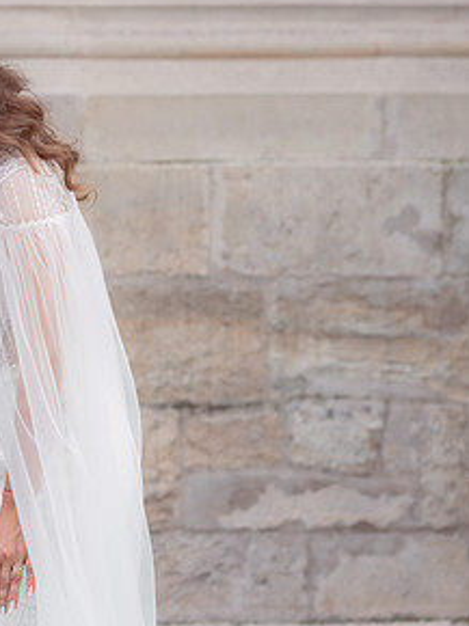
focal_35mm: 167
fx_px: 3021
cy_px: 302
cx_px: -161
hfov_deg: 8.7
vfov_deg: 11.8
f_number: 3.2
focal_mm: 85
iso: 200
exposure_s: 1/640
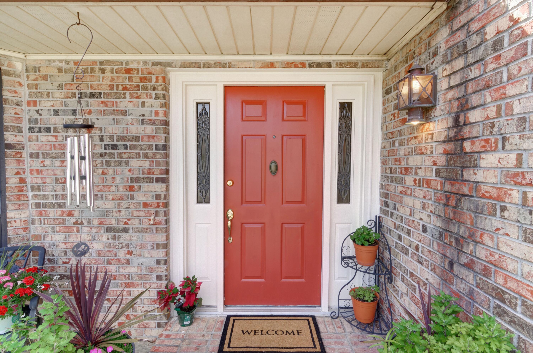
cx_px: 266
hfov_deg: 95.1
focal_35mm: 16
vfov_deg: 71.8
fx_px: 244
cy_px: 176
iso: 400
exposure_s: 1/250
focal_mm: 11
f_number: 16
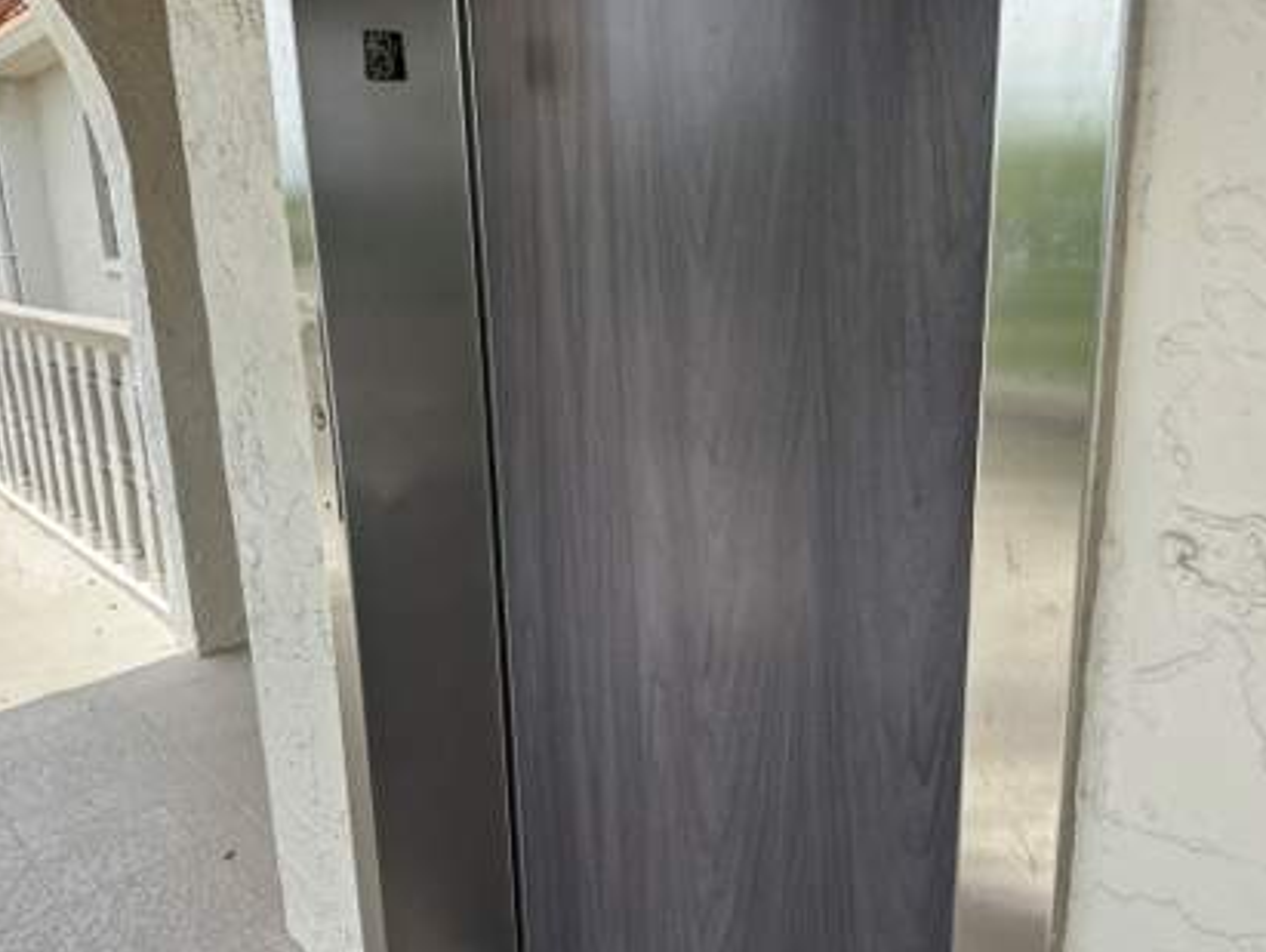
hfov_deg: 63.2
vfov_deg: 49.8
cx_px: 561
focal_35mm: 28
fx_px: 1025
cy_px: 478
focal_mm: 6.86
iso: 80
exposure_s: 1/2591
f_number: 1.78
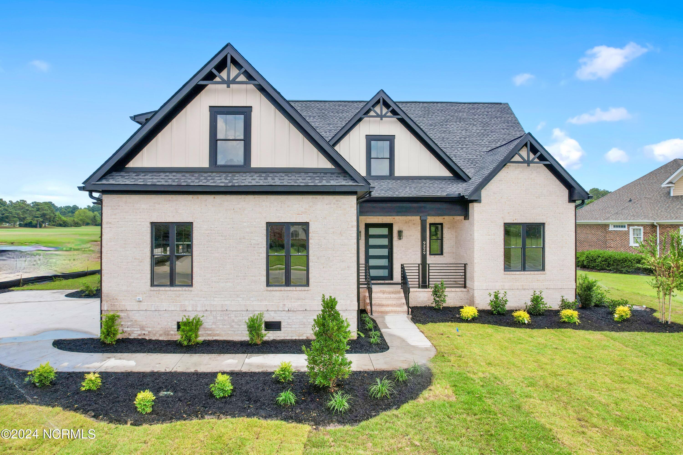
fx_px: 417
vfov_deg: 57.2
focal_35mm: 22
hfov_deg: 78.6
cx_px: 342
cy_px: 228
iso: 100
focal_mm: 8.38
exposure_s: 1/350
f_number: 2.8
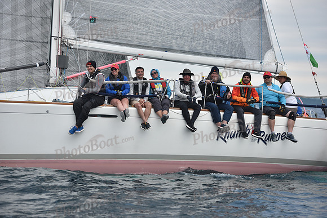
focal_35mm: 116
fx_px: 1054
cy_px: 109
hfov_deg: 17.6
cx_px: 164
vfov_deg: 11.8
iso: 500
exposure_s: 1/640
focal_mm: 116
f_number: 3.5
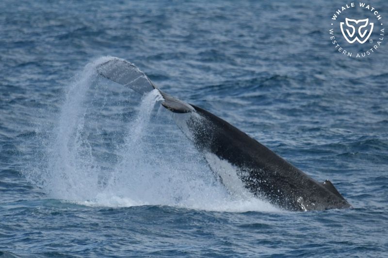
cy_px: 129
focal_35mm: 600
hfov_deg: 3.4
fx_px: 6465
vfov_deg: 2.3
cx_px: 194
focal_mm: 600
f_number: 6.3
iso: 1000
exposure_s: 1/8000
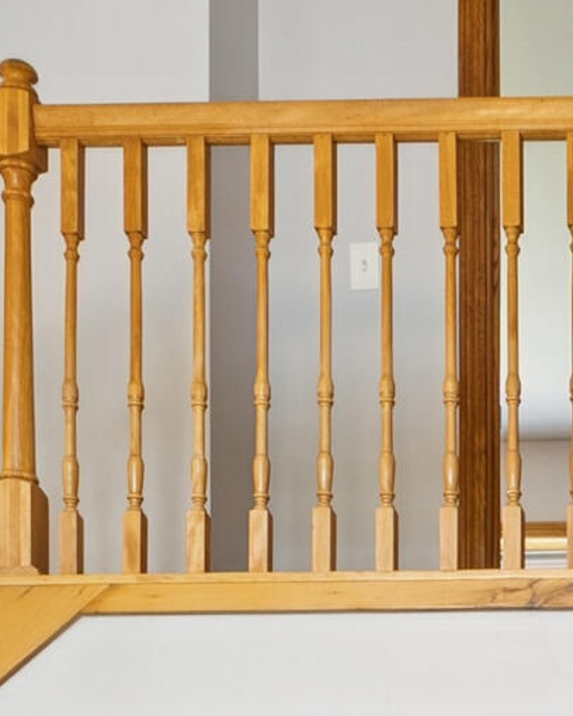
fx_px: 2226
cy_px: 1353
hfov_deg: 13.1
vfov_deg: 15.3
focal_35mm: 105
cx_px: 1074
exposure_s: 1/4
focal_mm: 19
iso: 320
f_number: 7.1
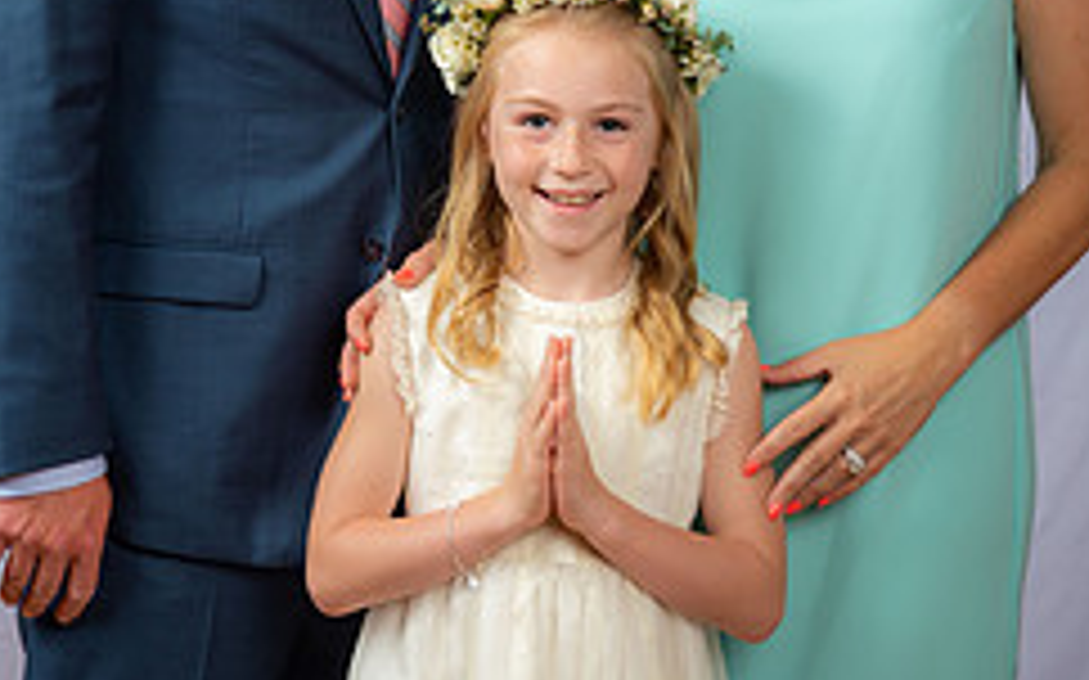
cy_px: 45
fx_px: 3263
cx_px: 529
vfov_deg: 11.8
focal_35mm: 110
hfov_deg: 18.9
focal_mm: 58
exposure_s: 1/160
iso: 250
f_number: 6.3
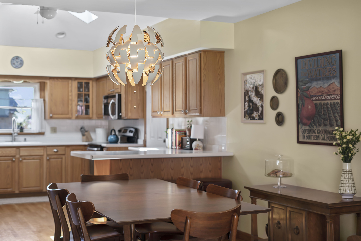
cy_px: 120
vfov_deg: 27.0
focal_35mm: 50
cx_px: 180
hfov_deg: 39.6
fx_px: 501
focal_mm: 50
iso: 100
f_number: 2.8
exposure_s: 1/20
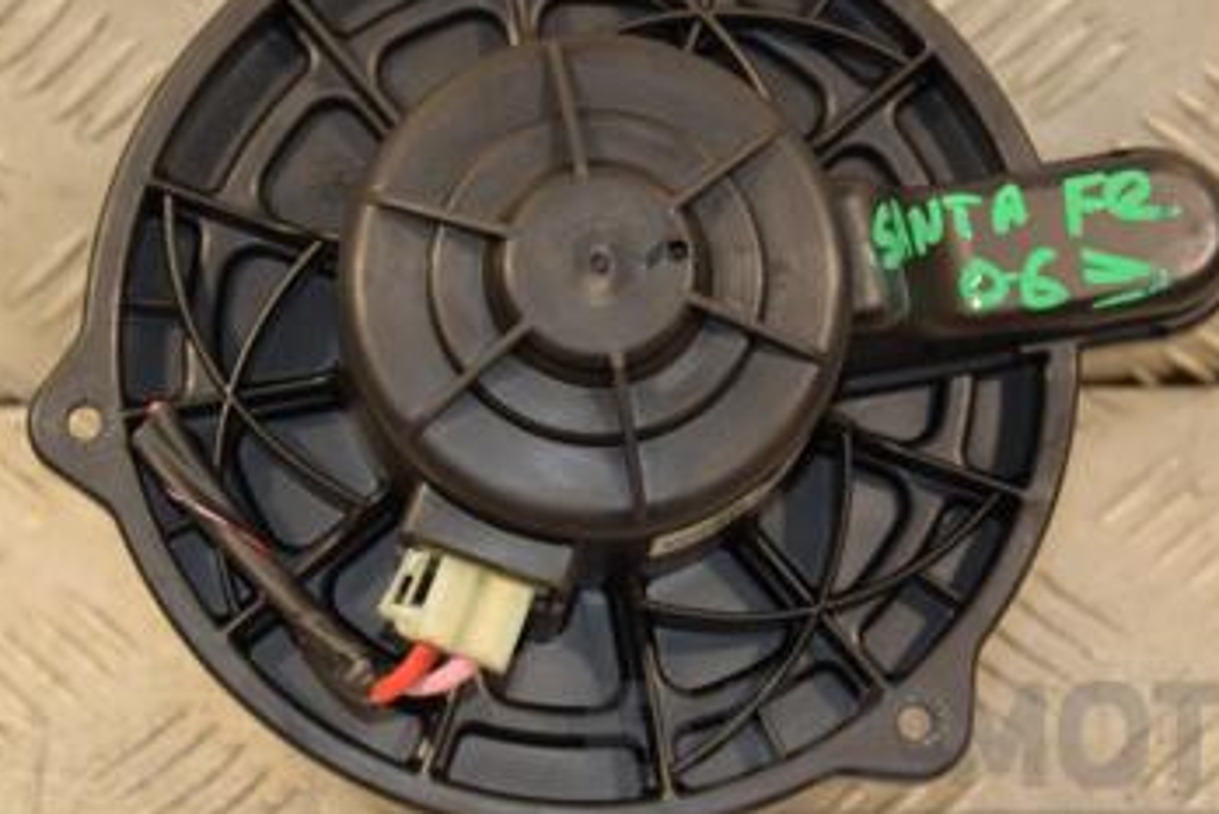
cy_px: 269
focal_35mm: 129
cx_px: 520
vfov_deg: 10.6
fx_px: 4370
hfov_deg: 15.9
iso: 800
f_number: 5
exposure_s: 1/125
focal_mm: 50
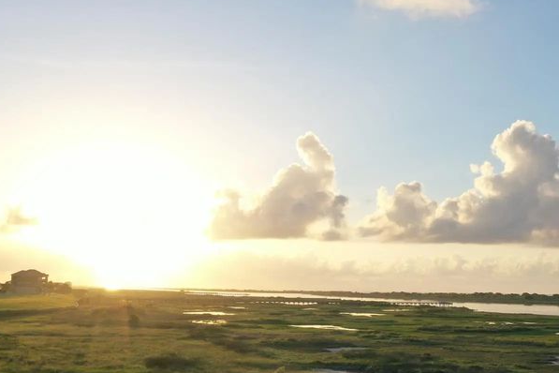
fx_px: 745
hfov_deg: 40.5
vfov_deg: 27.9
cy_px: 245
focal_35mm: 48
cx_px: 379
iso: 100
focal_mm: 10.26
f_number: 5.6
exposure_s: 1/320
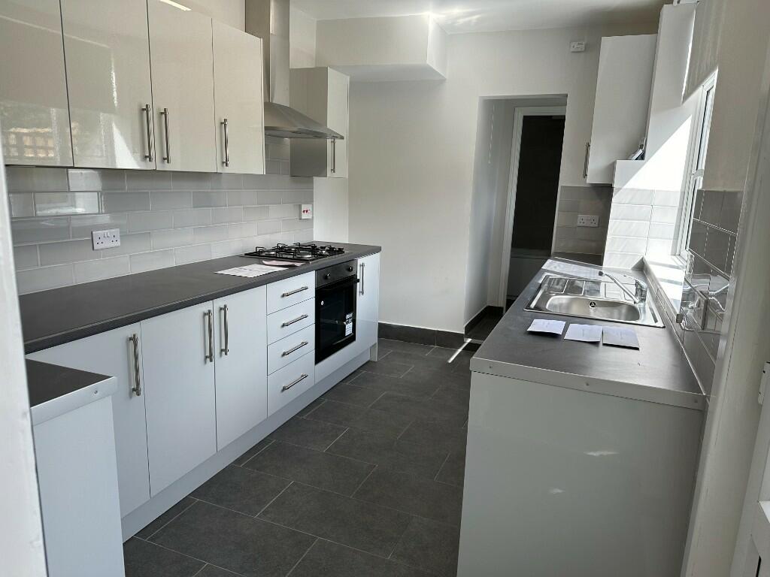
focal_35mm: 24
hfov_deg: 71.6
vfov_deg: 56.8
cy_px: 288
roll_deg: -1.6
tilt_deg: -11.2
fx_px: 534
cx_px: 385
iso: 80
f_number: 1.78
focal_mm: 6.86
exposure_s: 1/458
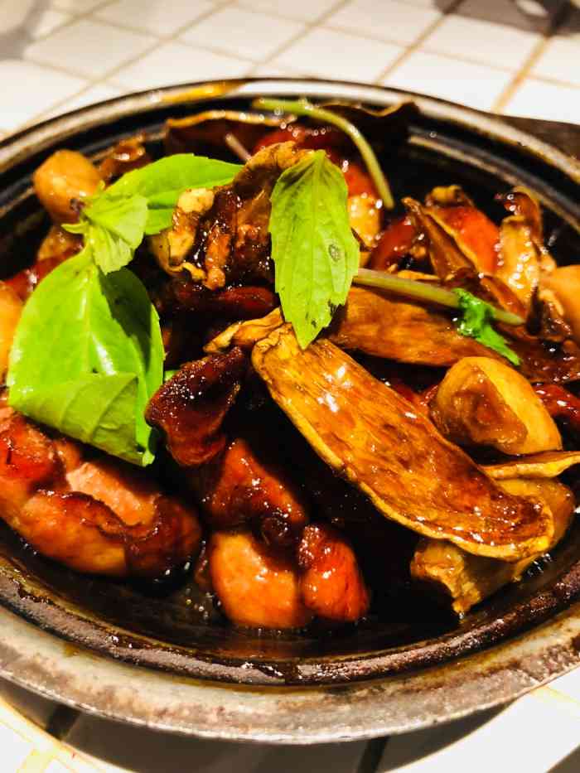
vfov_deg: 61.7
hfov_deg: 48.2
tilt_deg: -49.6
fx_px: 648
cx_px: 290
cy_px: 386
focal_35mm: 29
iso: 64
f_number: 1.8
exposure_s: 1/17
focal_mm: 3.99
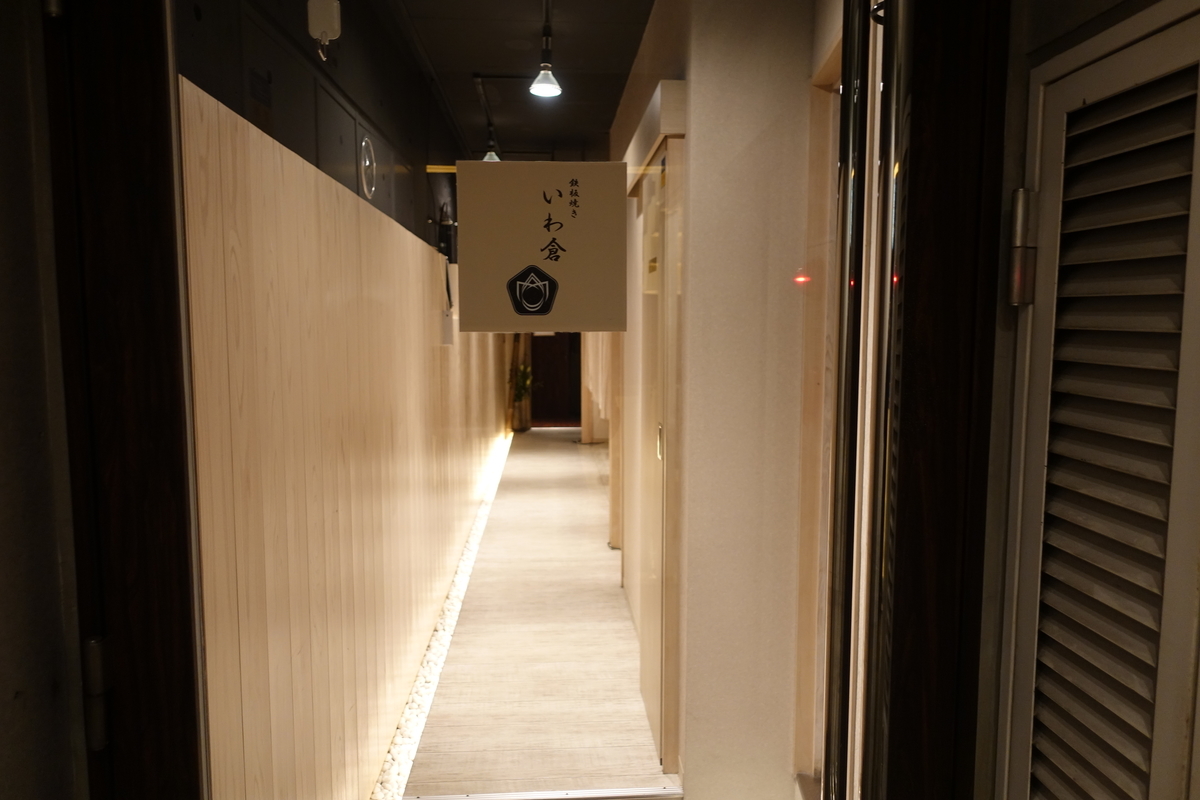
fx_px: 800
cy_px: 400
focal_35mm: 24
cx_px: 600
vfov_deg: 53.1
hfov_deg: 73.7
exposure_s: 1/30
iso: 400
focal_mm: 8.8
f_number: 1.8
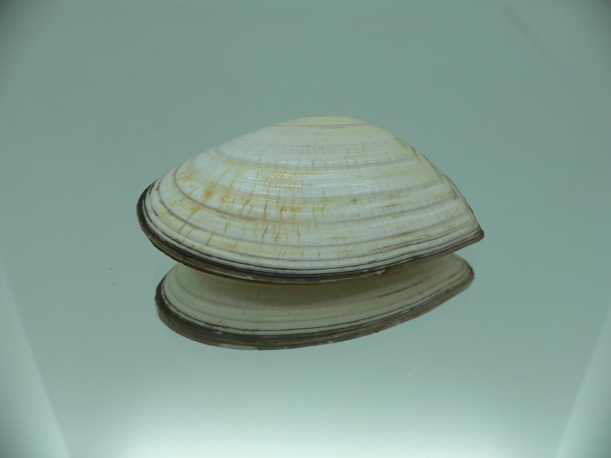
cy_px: 229
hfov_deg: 52.6
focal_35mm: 35
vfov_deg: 40.7
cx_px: 306
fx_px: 618
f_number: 2.8
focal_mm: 4.6
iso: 80
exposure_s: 1/80
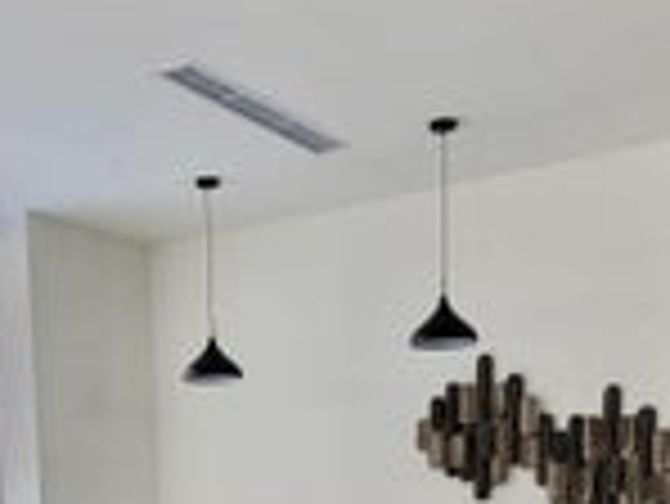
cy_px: 698
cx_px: 243
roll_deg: +1.5
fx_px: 1162
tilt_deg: -8.2
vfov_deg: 21.5
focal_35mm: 60
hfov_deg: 32.0
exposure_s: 1/187
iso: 40
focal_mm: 2.22
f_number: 2.2
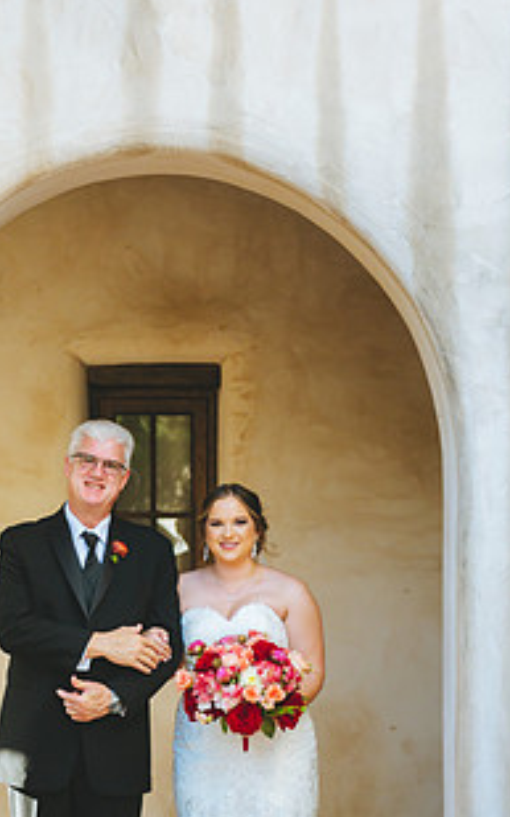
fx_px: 2047
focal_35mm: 92
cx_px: 157
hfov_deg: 14.2
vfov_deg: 22.4
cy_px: 566
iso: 2000
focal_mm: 62
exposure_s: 1/1600
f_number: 2.8
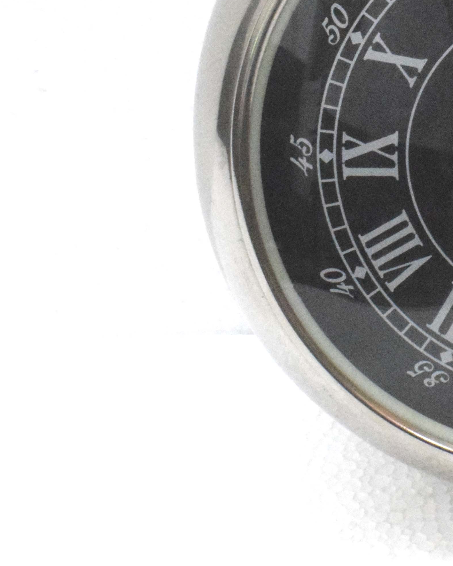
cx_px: 608
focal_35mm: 132
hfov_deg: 11.3
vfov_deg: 14.4
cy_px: 106
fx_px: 2219
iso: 8000
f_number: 14
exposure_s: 1/60
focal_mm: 31
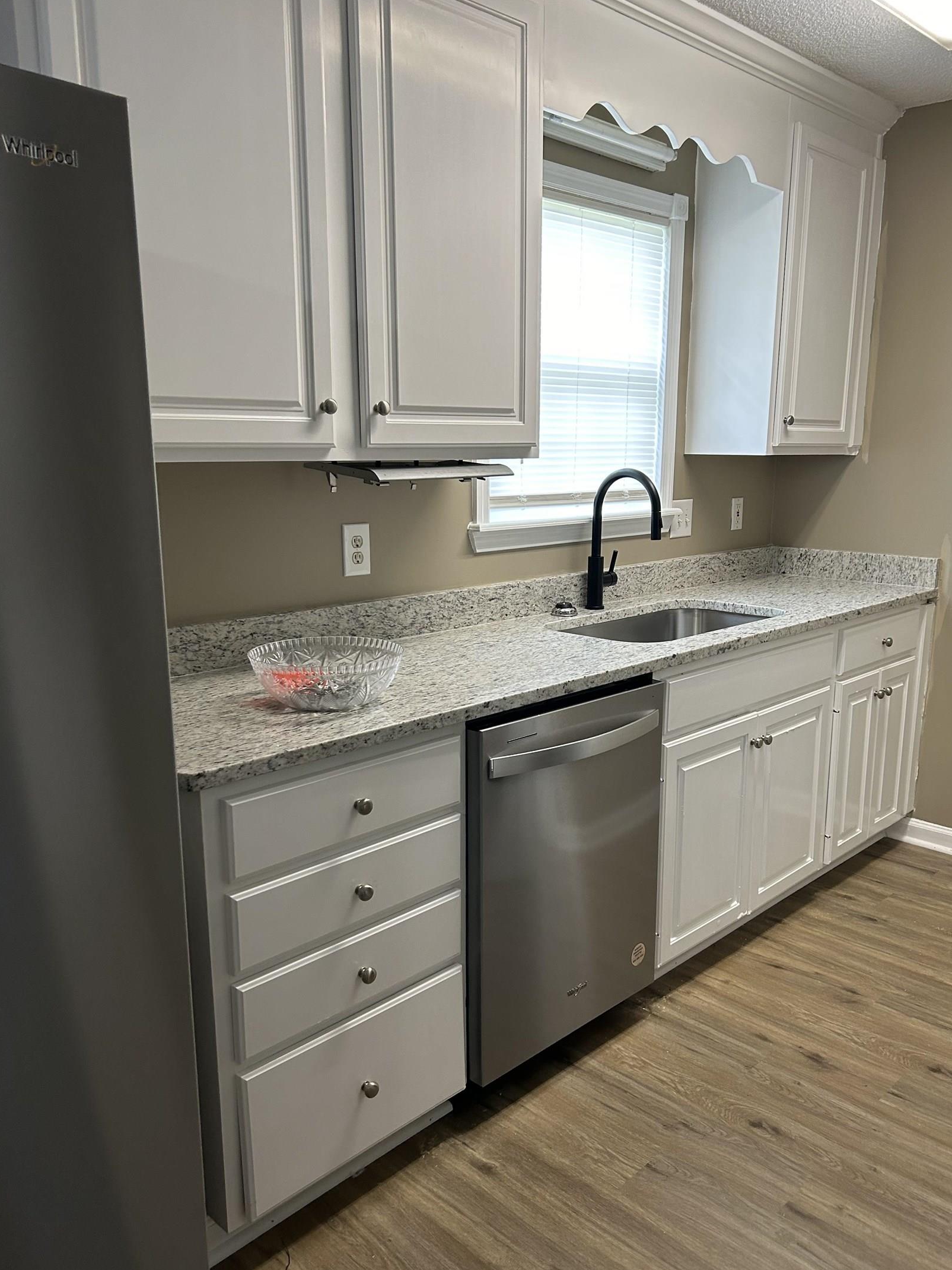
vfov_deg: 63.4
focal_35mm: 28
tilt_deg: -14.2
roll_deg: -2.5
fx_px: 1026
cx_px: 510
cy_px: 671
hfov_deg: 49.7
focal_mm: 5.7
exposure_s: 1/120
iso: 125
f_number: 1.5
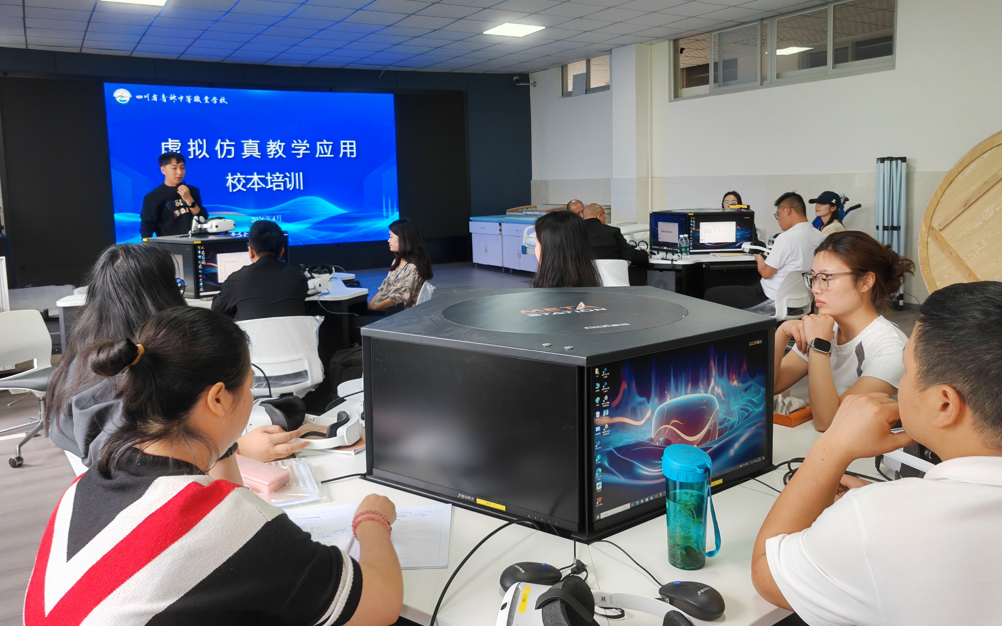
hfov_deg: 64.6
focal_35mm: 29
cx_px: 504
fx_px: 792
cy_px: 259
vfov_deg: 43.0
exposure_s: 1/100
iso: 250
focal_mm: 6.12
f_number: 1.9
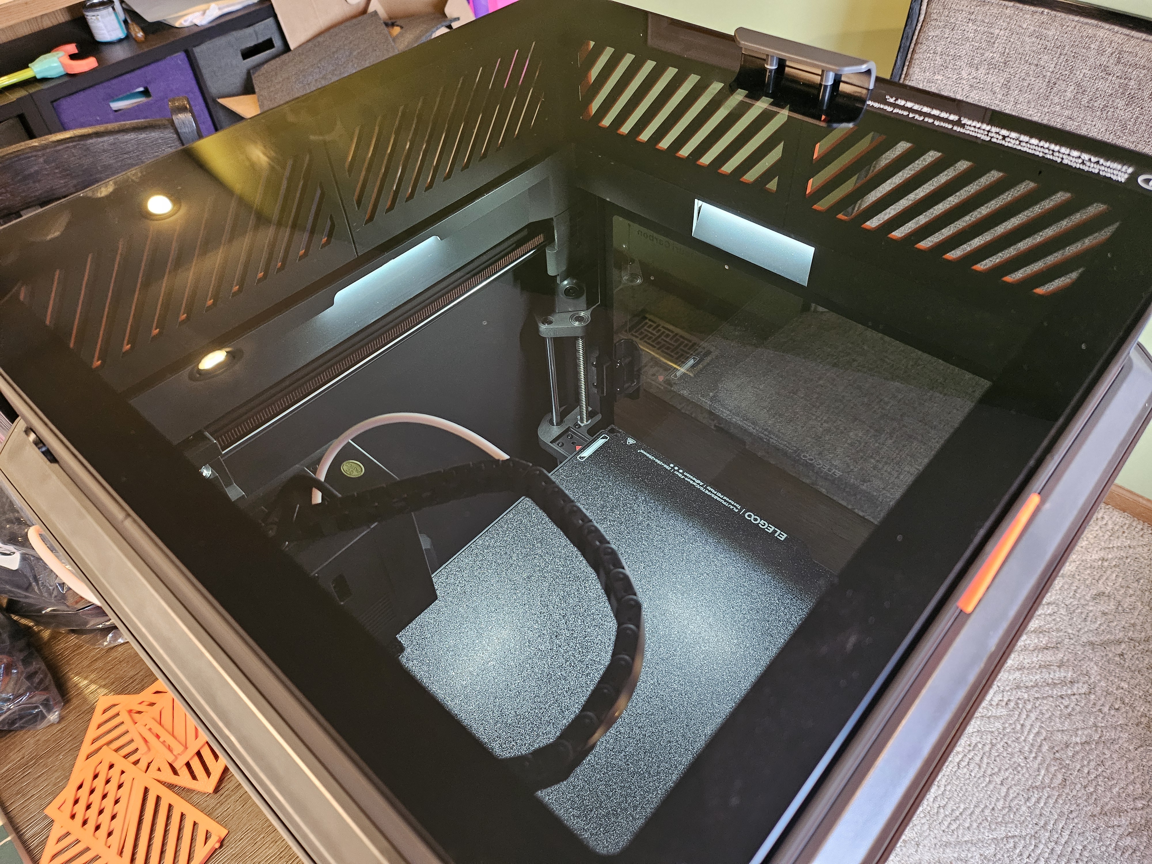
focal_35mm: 24
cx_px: 576
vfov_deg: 56.8
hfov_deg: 71.6
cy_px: 432
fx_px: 799
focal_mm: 5
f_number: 1.8
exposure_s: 1/30
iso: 640
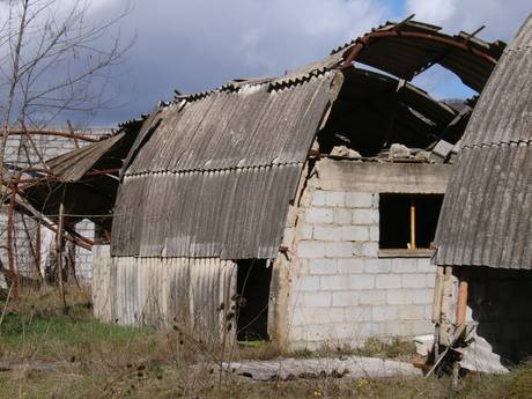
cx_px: 266
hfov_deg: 23.0
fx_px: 1306
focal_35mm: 85
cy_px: 200
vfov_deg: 17.4
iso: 50
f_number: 8.8
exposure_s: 1/350
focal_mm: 14.1
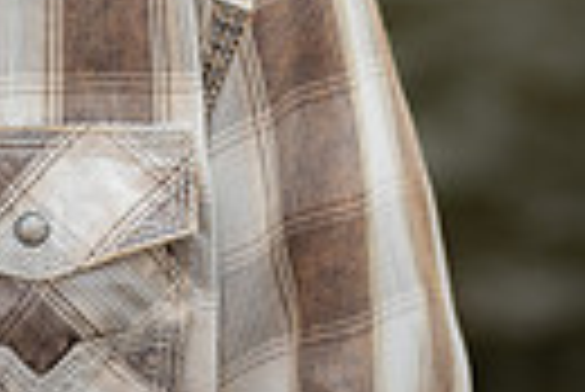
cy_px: -421
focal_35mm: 379
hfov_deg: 5.4
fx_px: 6166
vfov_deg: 3.6
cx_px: -392
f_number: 3.5
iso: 200
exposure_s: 1/125
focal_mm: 85
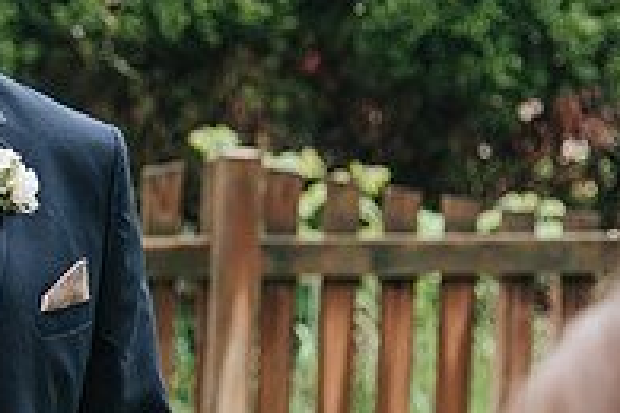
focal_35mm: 244
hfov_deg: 8.4
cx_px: -105
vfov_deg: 5.6
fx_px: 4202
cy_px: 154
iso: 400
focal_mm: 82
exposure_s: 1/250
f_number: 4
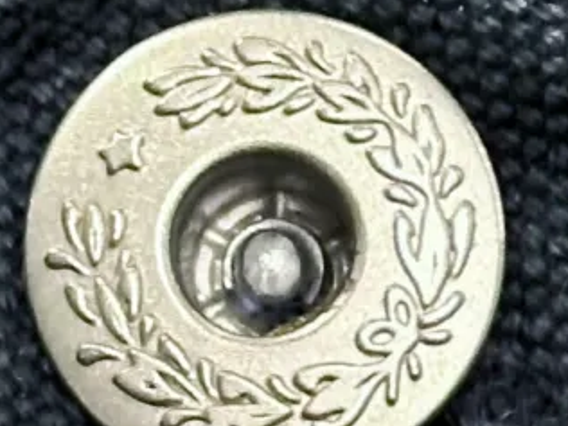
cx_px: 401
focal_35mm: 389
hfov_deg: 5.1
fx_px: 6383
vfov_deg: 3.8
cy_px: 212
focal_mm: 6.86
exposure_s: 1/50
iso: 250
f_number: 1.78
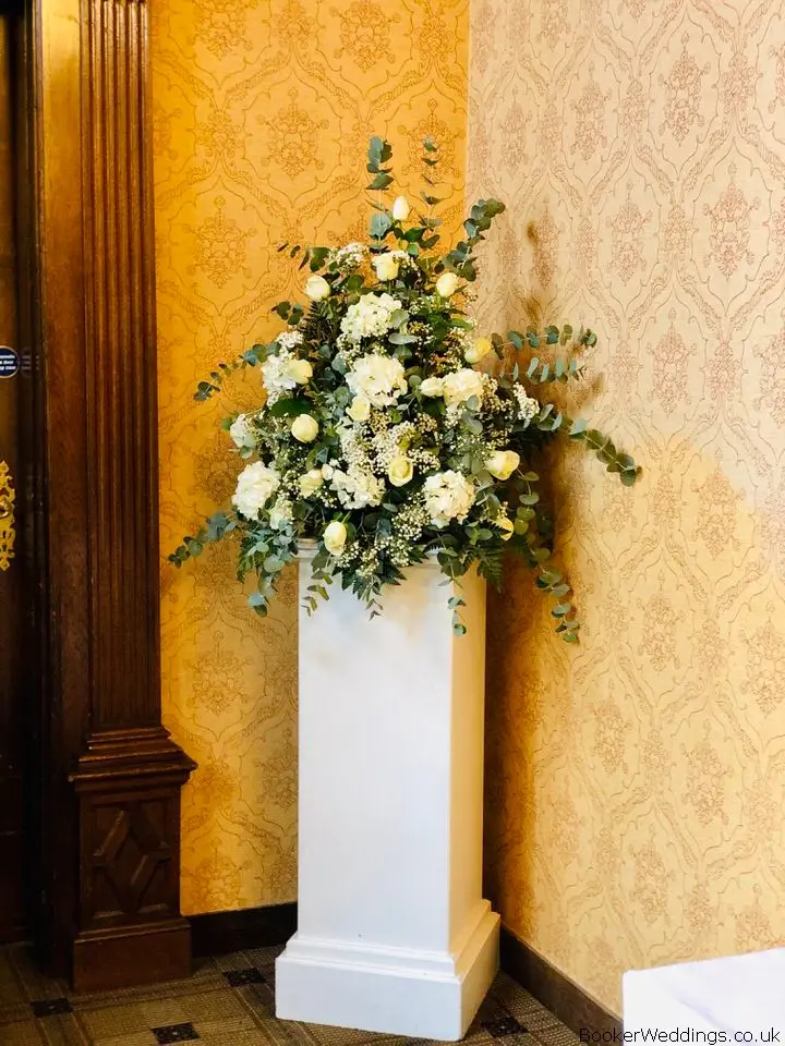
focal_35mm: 52
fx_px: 1572
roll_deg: +0.1
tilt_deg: -5.4
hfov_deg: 28.0
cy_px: 523
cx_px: 392
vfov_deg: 36.8
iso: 160
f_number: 2.4
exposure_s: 1/15
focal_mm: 6
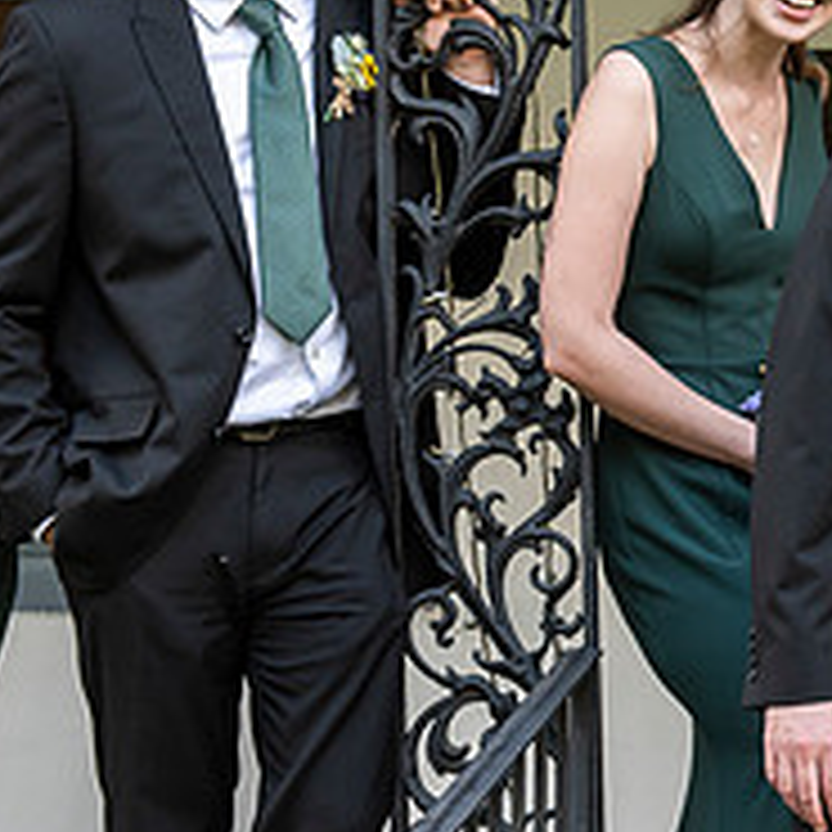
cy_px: 416
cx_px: 1236
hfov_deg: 12.1
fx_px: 3753
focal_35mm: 138
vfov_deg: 12.7
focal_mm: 50
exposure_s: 1/200
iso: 640
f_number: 5.6
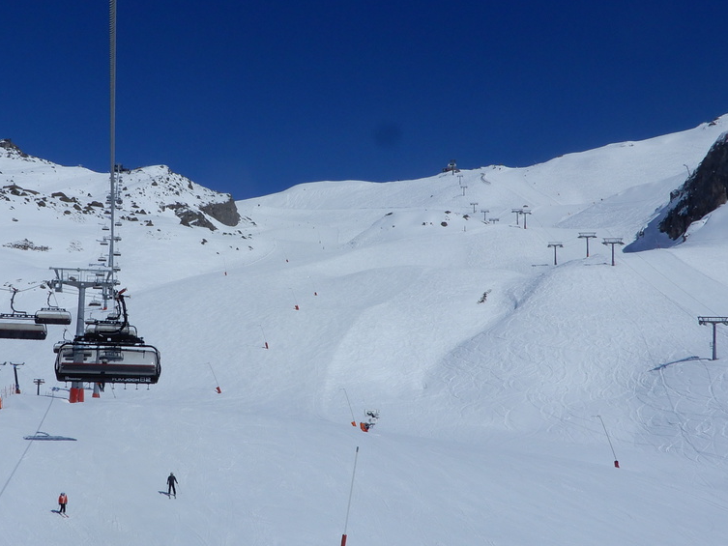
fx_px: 1073
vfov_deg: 28.6
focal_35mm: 51
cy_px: 275
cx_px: 243
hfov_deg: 37.1
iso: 80
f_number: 5.6
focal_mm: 5.4
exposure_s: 1/2000
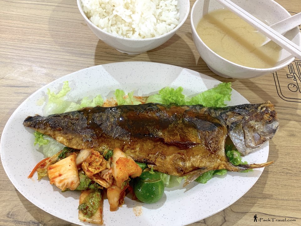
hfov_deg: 67.3
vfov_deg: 53.1
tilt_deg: -59.1
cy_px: 113
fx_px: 226
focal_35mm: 26
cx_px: 150
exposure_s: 1/50
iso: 100
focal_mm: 4.25
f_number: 1.8
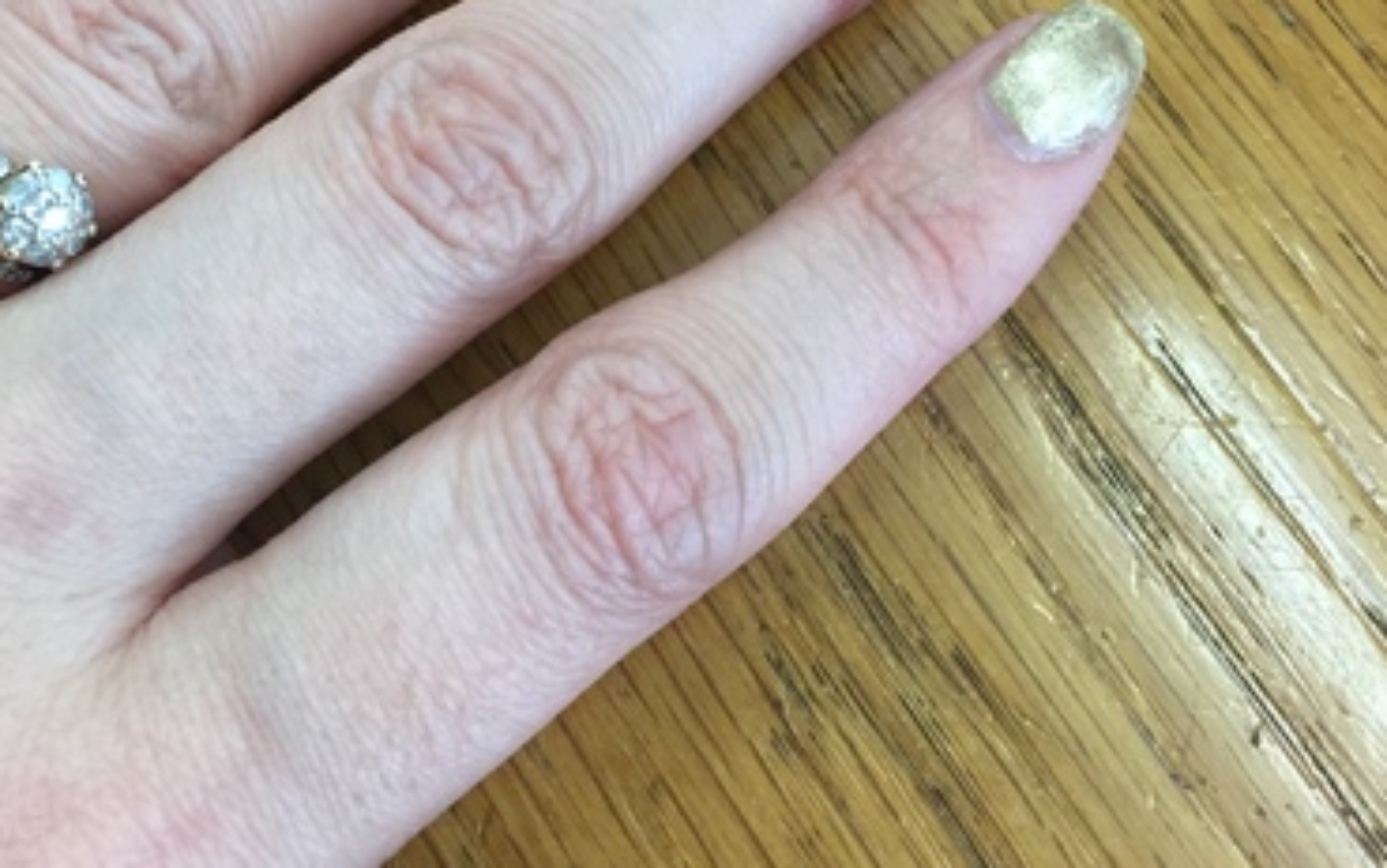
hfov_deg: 40.1
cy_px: 252
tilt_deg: -70.9
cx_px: 564
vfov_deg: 25.6
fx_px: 1891
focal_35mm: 50
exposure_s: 1/33
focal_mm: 4.15
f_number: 2.2
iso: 50
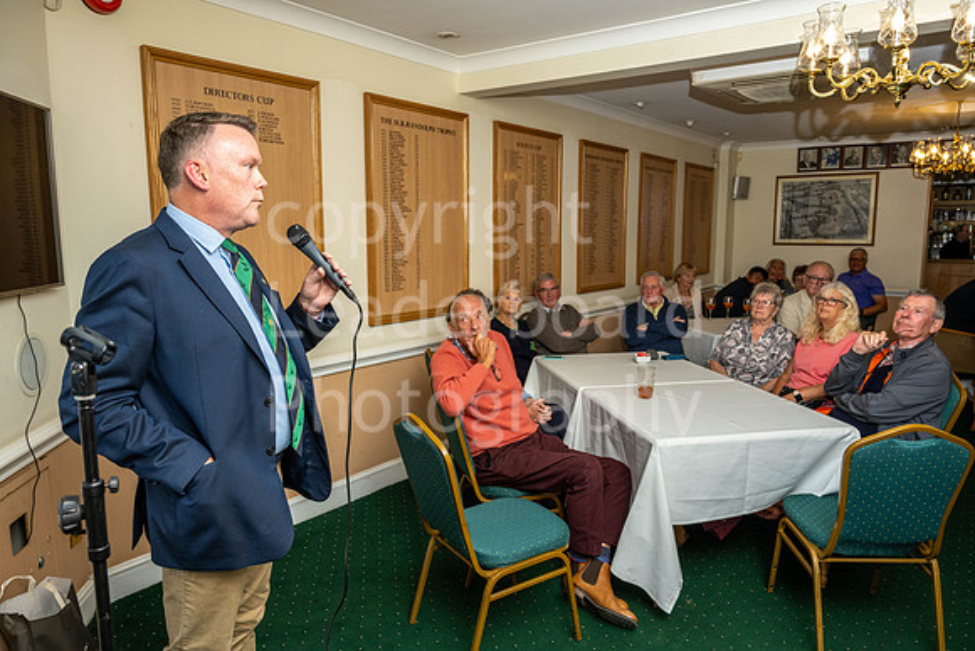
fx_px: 704
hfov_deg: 69.4
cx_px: 488
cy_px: 326
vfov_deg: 49.6
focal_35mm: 26
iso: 500
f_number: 5
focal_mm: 26
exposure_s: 1/160
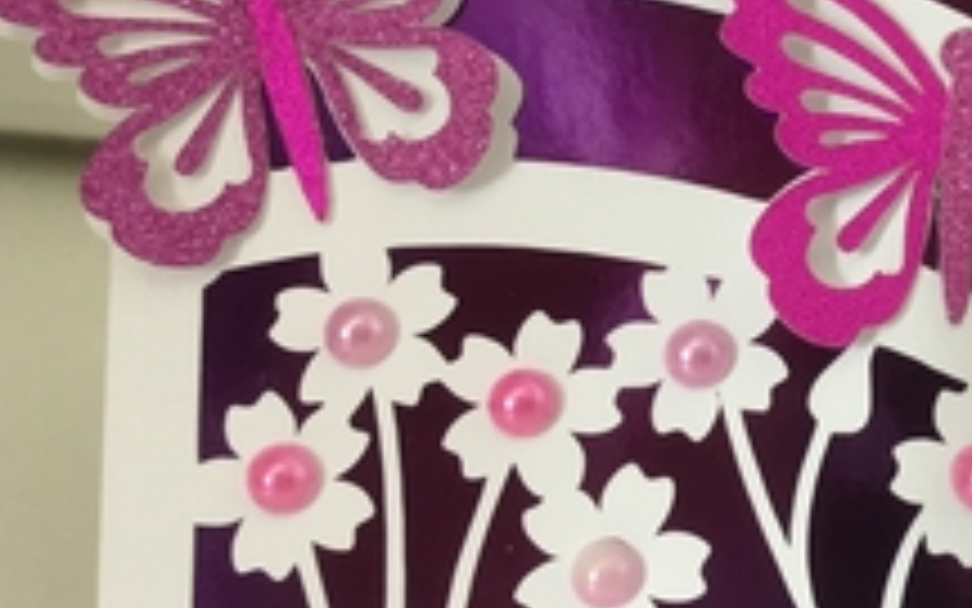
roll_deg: -0.5
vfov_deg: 20.2
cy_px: 151
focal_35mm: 64
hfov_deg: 30.0
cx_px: 954
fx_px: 1695
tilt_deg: -18.6
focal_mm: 4.15
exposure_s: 1/33
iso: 125
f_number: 2.2
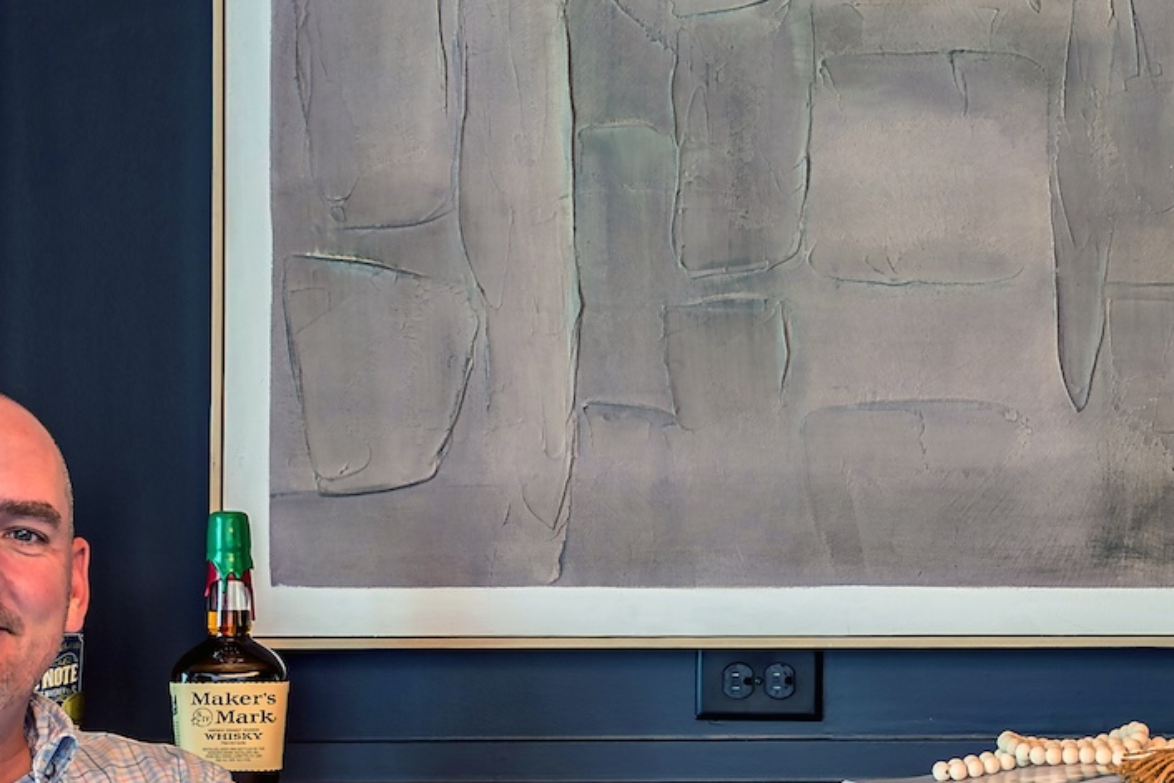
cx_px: 925
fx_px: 4436
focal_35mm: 136
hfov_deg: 15.0
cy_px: 635
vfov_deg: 10.1
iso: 200
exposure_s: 1/3
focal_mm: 50
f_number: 5.6
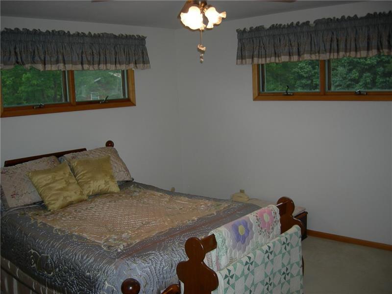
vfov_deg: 39.7
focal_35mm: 36
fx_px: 408
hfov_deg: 51.4
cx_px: 196
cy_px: 147
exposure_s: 1/60.1
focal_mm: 7.5
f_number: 2.7
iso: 64
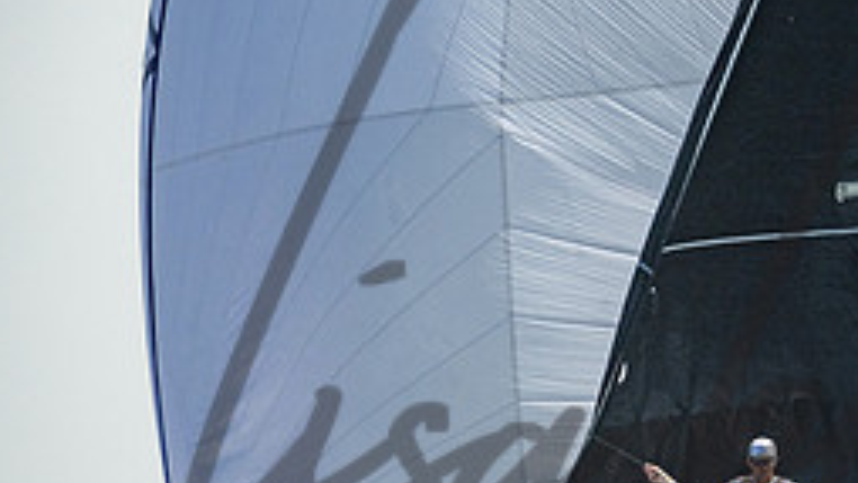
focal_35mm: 548
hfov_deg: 3.9
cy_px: 395
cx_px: 796
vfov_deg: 2.2
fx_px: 12470
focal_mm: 200
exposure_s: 1/2500
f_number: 6.3
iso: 320
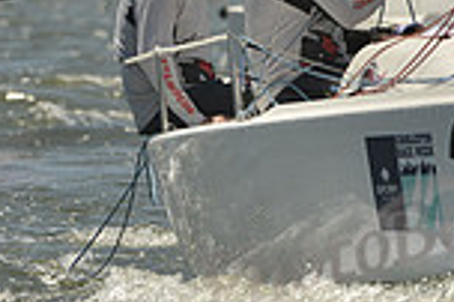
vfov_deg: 1.0
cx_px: 780
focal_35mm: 1335
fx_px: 16817
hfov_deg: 1.5
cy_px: 40
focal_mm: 350
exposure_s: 1/1600
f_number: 8
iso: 280
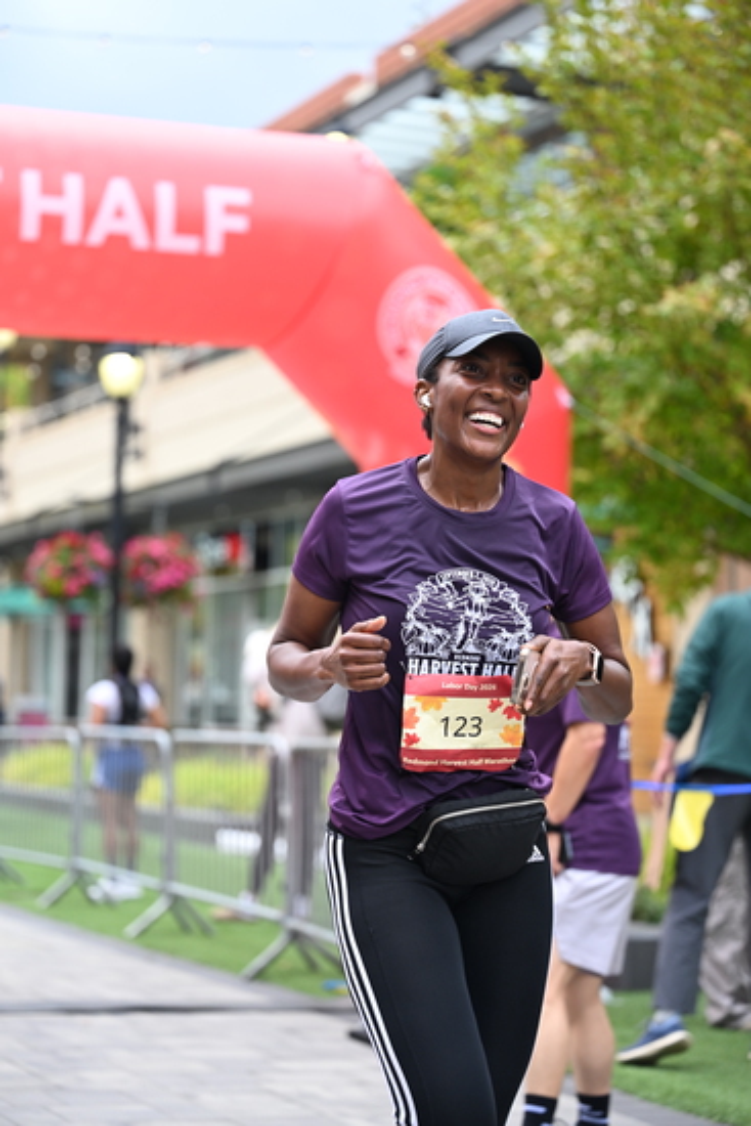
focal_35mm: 82
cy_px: 563
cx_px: 376
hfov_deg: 16.7
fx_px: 2564
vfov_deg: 24.8
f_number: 2.8
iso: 640
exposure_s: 1/1600
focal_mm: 82
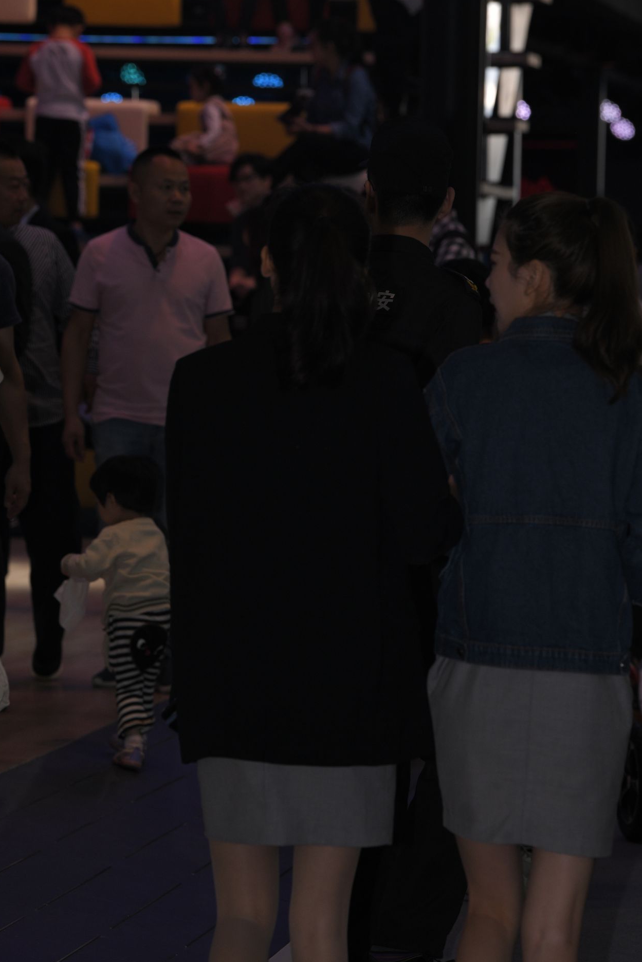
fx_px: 6418
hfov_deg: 5.7
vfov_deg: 8.6
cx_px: 378
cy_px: 595
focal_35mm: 240
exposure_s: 1/200
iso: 320
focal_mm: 165
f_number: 5.6
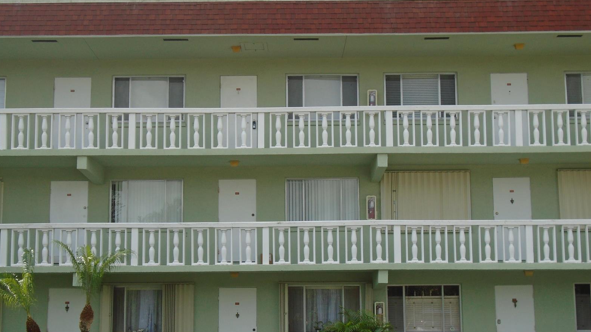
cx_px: 296
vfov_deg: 22.2
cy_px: 197
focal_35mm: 54
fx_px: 846
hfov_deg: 38.5
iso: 100
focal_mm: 8.7
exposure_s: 1/400
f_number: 4.5
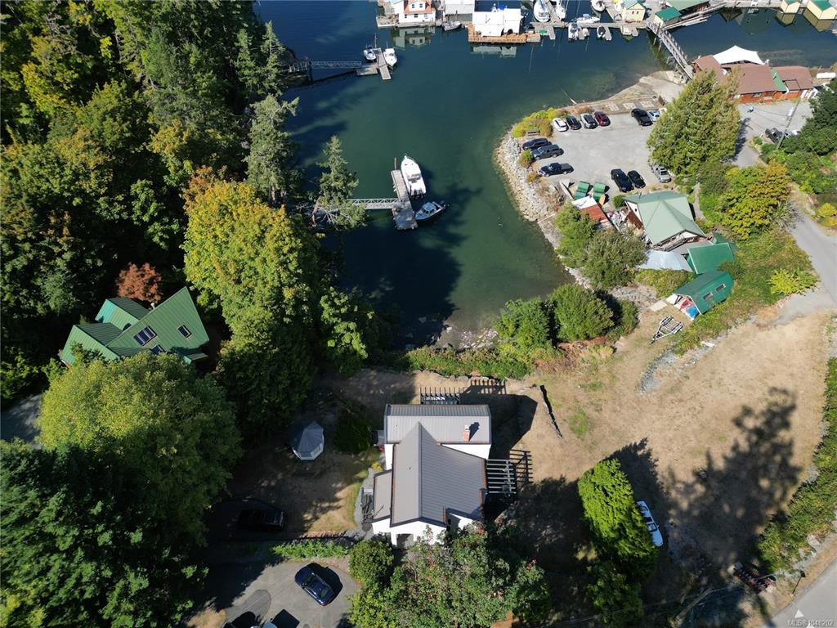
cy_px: 314
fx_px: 580
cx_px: 418
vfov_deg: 56.8
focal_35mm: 24
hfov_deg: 71.6
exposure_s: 1/2000
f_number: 1.7
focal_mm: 6.72
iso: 110
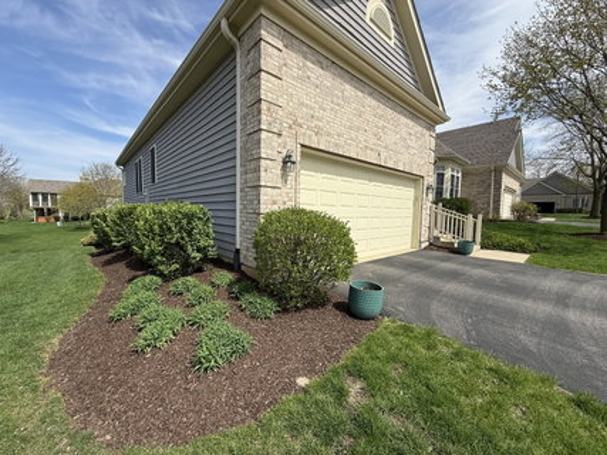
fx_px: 245
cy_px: 228
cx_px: 304
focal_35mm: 14
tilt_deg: -3.2
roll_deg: -1.4
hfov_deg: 102.1
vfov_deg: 85.6
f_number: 2.2
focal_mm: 2.22
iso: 50
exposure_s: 1/2320
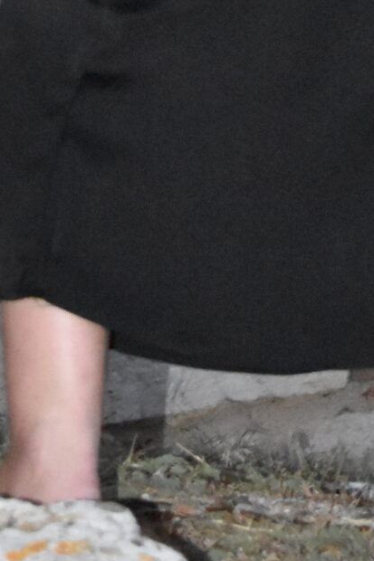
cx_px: 279
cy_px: -436
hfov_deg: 4.8
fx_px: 4443
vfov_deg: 7.0
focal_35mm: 285
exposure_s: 1/200
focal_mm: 46
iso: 7200
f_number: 5.3
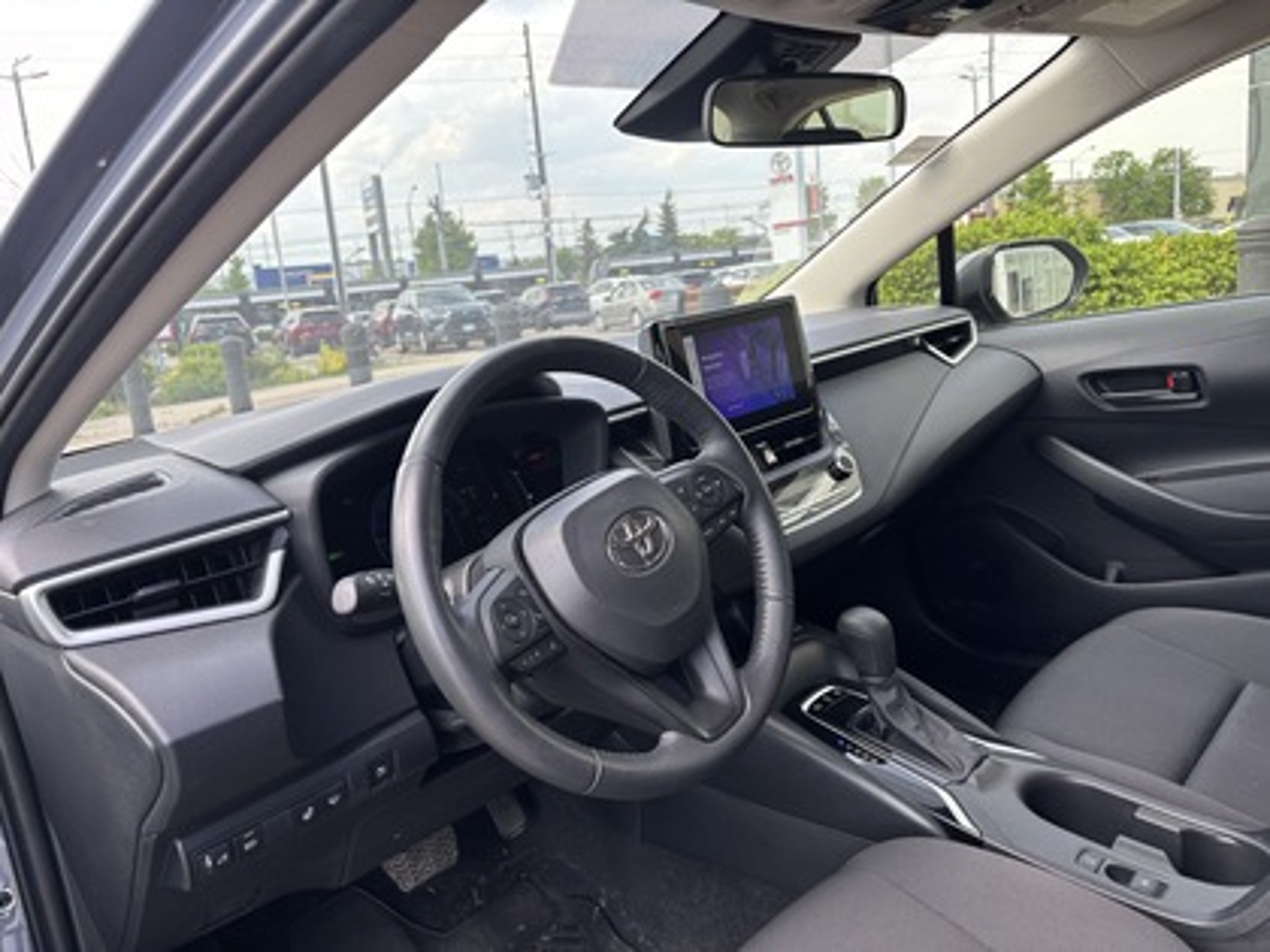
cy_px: 476
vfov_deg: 53.1
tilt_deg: -10.9
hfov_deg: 67.3
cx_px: 635
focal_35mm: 26
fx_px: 954
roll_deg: +5.3
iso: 50
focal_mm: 5.96
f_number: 1.6
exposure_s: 1/475
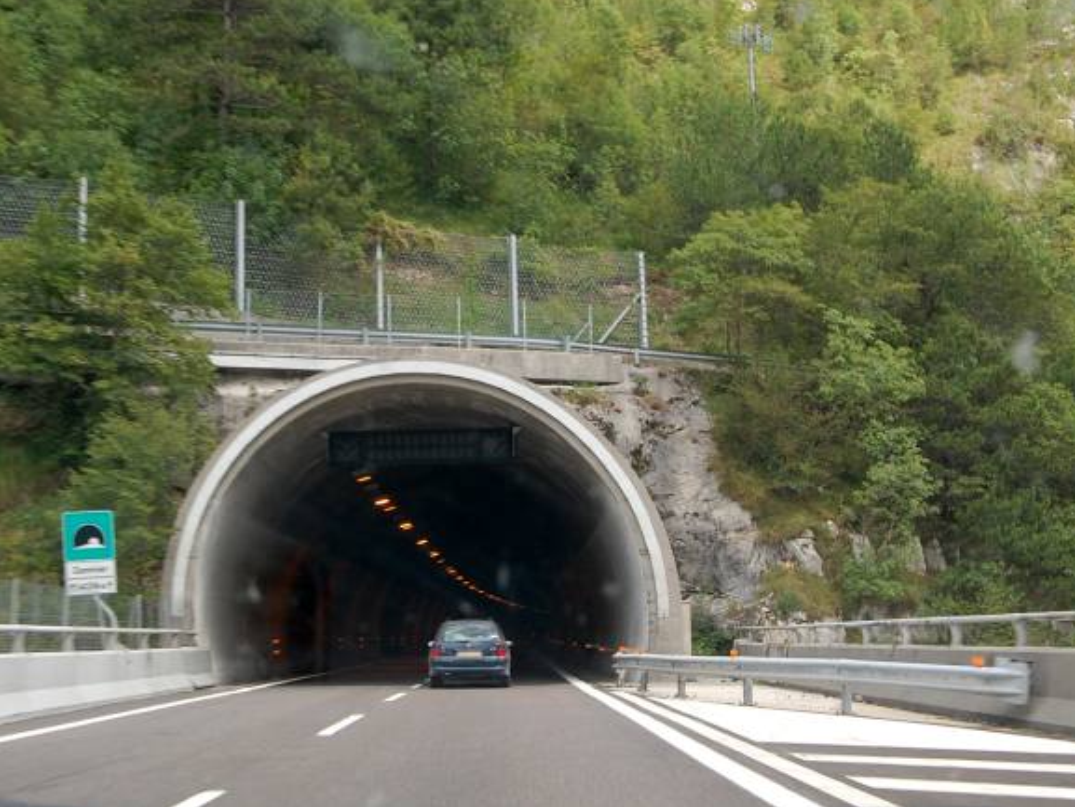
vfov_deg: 26.1
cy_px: 403
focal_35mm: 56
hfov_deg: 34.3
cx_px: 494
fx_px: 1739
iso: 400
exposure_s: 1/125
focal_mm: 34
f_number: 9
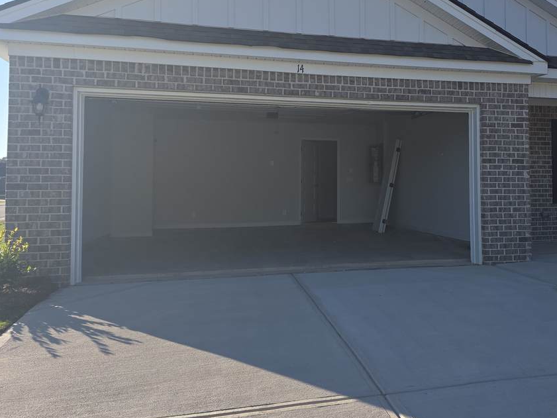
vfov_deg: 40.4
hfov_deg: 51.5
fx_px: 563
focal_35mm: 35
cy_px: 156
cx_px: 380
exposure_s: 1/614
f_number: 1.7
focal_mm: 6.3
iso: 12
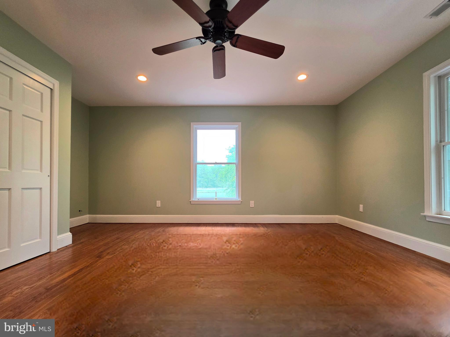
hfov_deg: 106.2
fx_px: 169
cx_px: 225
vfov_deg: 89.9
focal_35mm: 13
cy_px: 168
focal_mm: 2.2
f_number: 1.9
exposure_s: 1/120
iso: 160
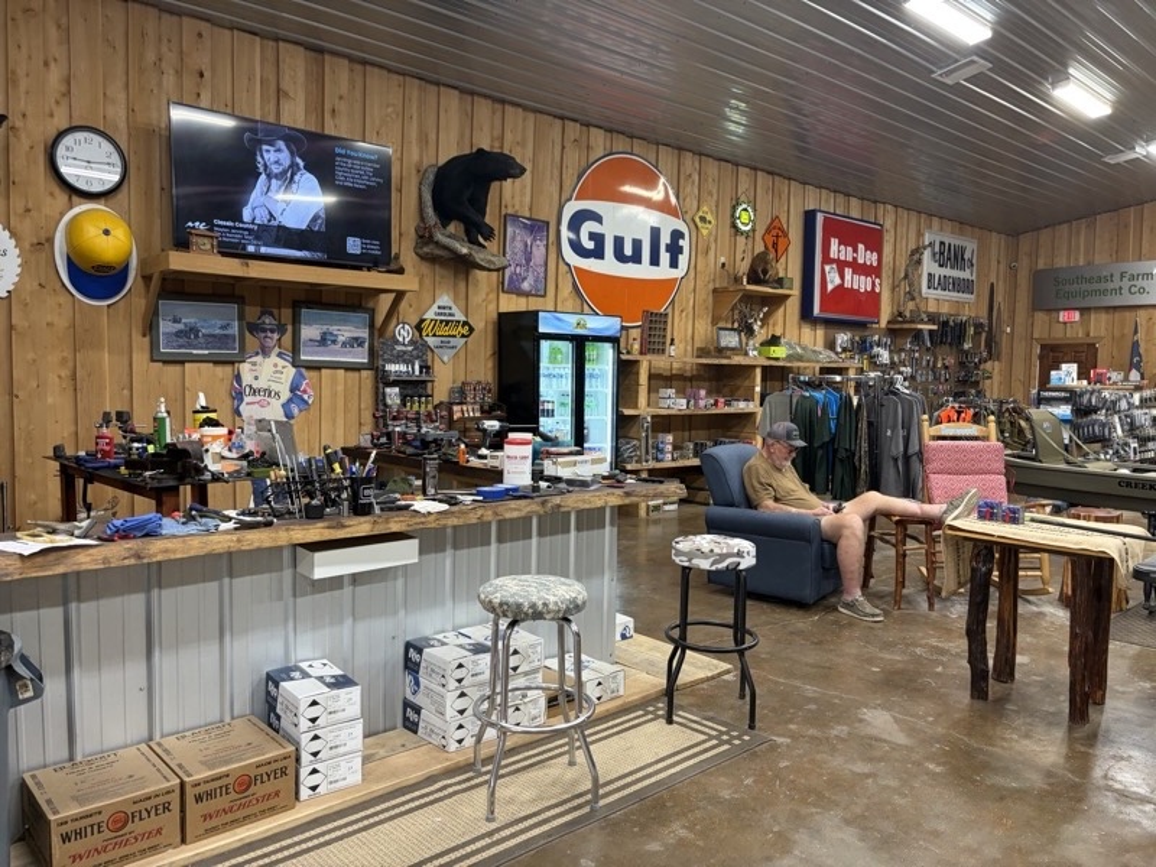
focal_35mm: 26
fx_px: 868
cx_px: 578
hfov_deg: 67.3
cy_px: 434
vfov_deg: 53.1
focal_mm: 5.96
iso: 125
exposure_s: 1/95
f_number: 1.6
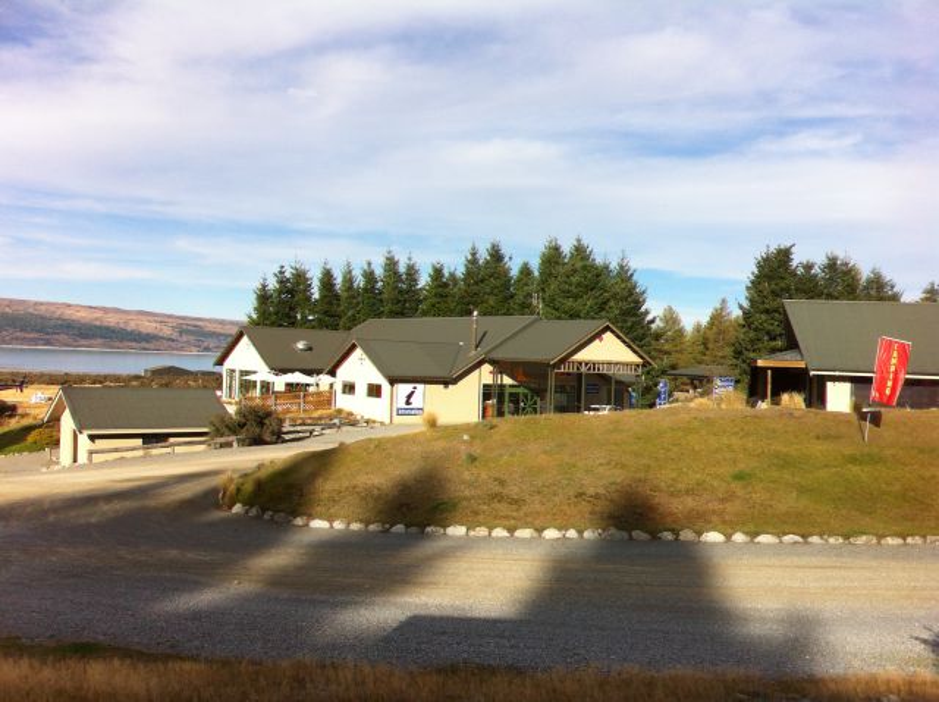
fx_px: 948
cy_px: 351
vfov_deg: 40.6
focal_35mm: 35
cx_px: 470
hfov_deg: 52.7
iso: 80
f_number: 2.8
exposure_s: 1/1588
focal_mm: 3.85
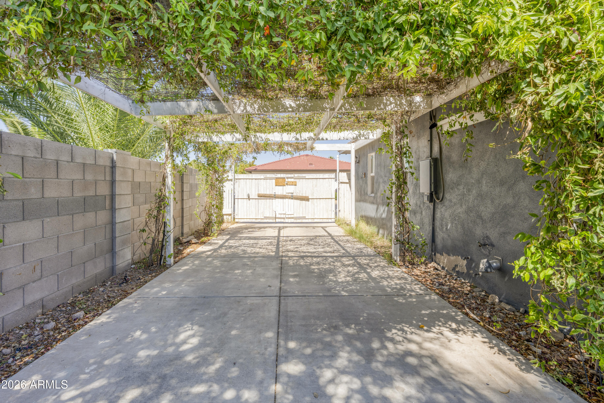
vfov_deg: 73.7
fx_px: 268
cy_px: 202
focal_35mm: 16
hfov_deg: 96.7
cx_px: 302
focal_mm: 16
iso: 100
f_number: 10
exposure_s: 1/15
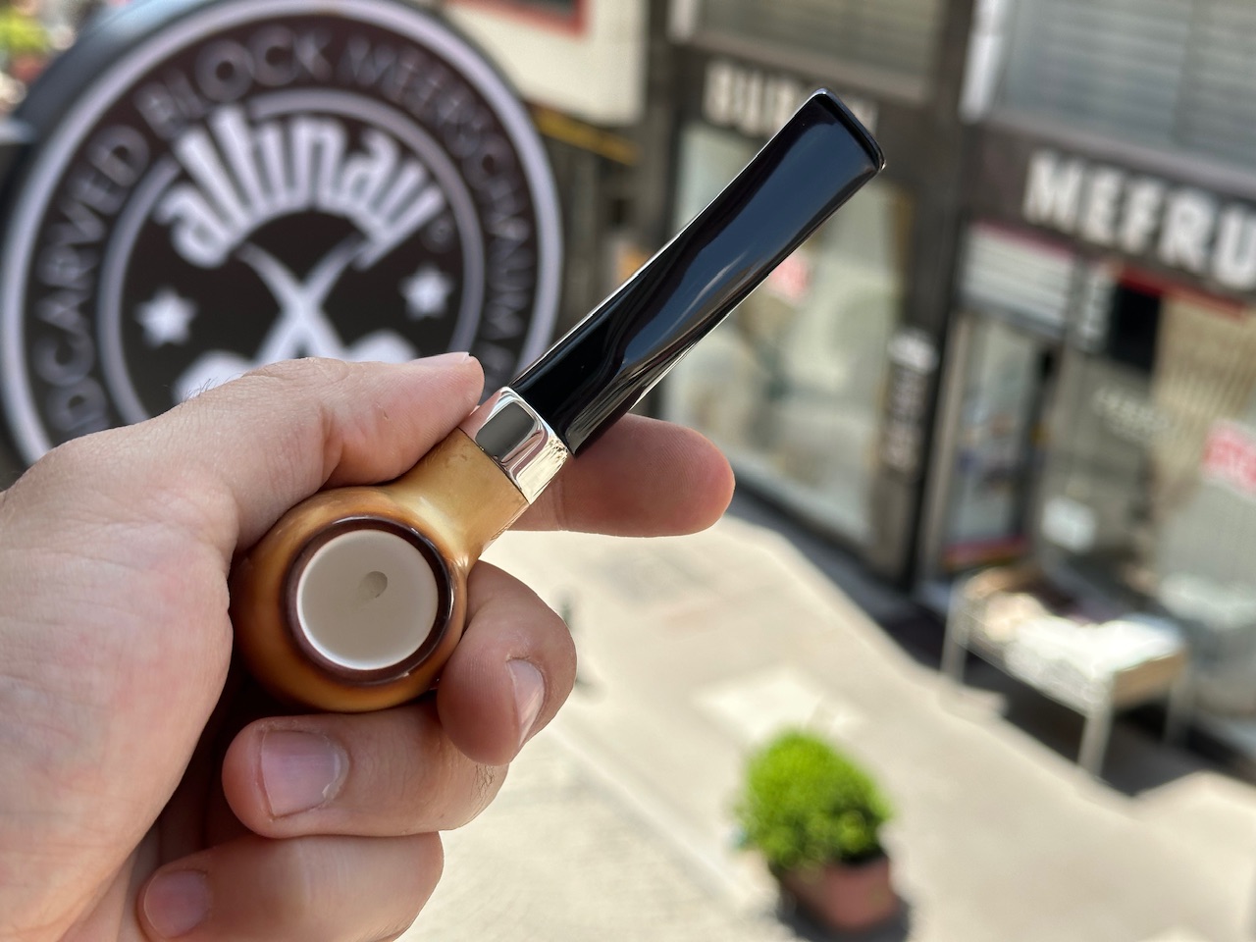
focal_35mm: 48
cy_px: 471
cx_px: 628
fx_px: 1742
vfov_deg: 30.3
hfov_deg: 39.7
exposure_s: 1/1157
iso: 64
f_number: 1.78
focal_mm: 6.86
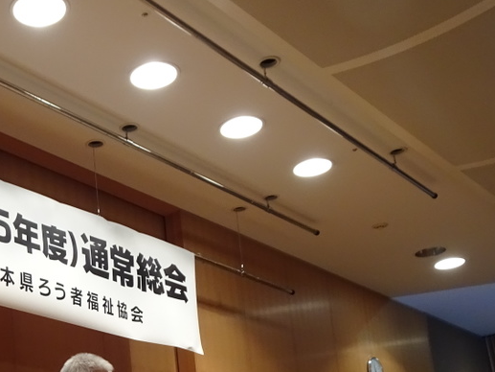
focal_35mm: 65
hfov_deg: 29.1
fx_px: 930
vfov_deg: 21.6
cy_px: 394
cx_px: 88
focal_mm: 5.09
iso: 200
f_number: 4
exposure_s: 1/30
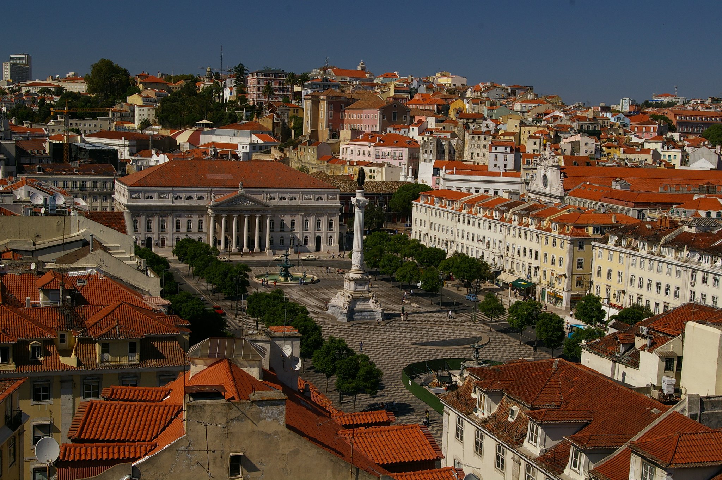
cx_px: 361
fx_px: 992
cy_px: 240
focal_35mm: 50
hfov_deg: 40.0
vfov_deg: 27.2
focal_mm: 33
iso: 200
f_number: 11
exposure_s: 1/250
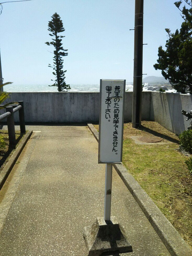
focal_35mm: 30
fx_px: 222
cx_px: 96
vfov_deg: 60.0
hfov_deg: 46.8
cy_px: 128
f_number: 2.2
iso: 25
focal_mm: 4
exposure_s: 1/1045
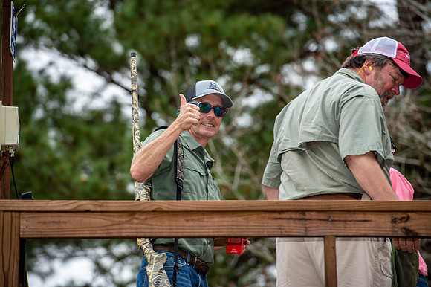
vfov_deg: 6.9
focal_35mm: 200
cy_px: 144
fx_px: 2393
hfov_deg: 10.3
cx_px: 216
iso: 125
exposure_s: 1/250
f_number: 5
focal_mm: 200
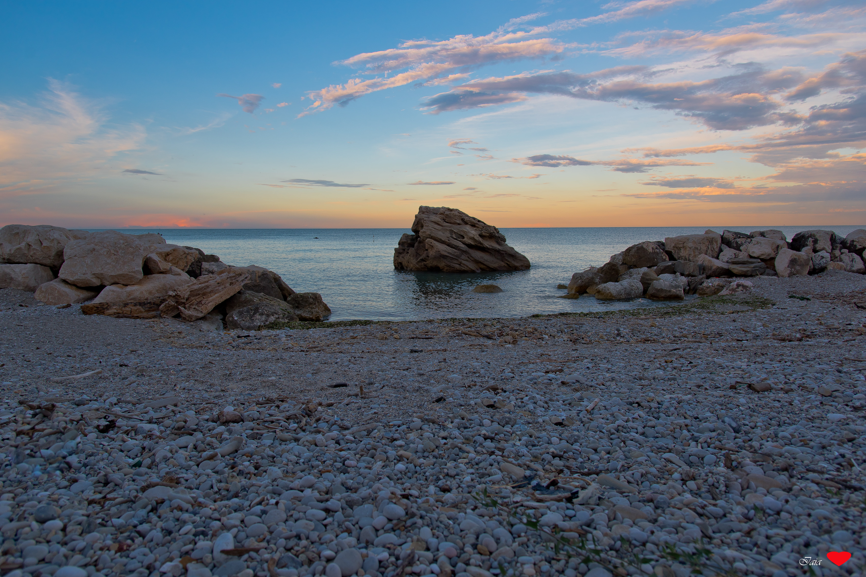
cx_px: 418
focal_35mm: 25
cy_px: 279
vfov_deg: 51.3
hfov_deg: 71.5
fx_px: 601
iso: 100
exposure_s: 1/400
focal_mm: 24
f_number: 5
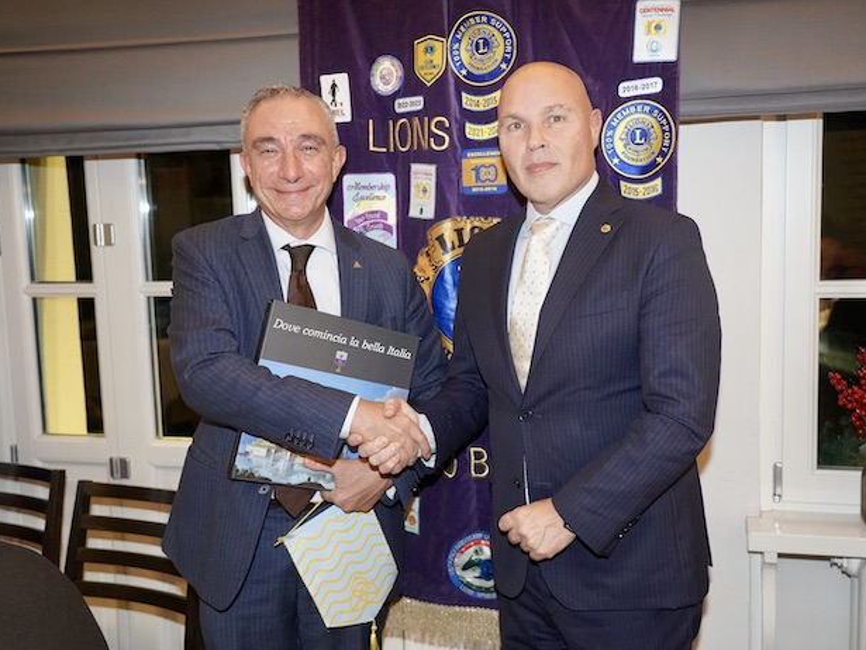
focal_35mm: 35
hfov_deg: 52.5
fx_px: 876
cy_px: 326
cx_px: 484
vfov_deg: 40.7
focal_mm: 32
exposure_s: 1/60
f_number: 4
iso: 6400
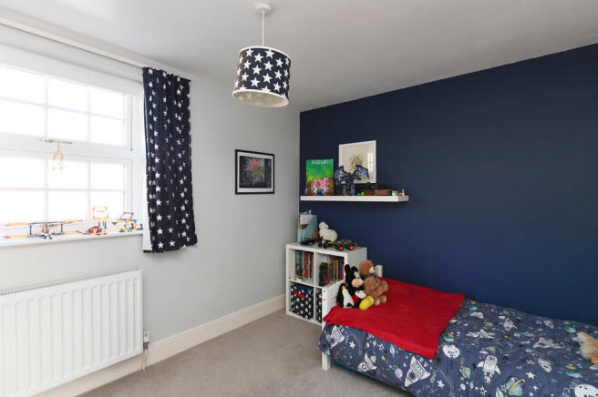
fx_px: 299
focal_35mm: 18
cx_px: 299
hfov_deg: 90.1
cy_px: 198
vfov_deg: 67.3
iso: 320
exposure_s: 1/5
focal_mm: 18
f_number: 10
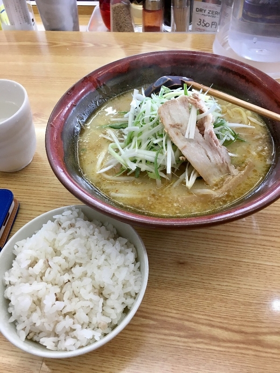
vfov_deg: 61.7
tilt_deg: -50.6
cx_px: 140
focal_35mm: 29
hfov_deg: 48.2
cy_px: 186
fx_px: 313
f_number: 2.2
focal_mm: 4.15
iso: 32
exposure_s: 1/30
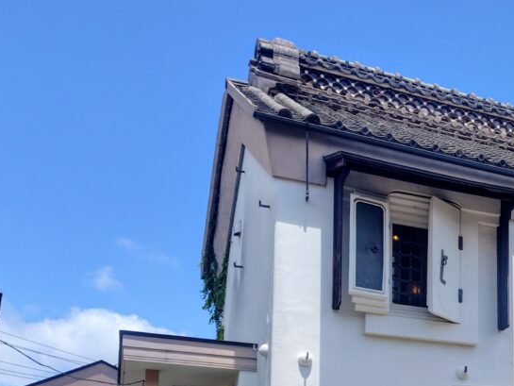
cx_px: 554
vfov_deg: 24.9
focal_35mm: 54
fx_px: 802
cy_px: 438
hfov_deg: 31.8
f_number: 1.9
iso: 50
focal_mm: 5.6
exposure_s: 1/2199
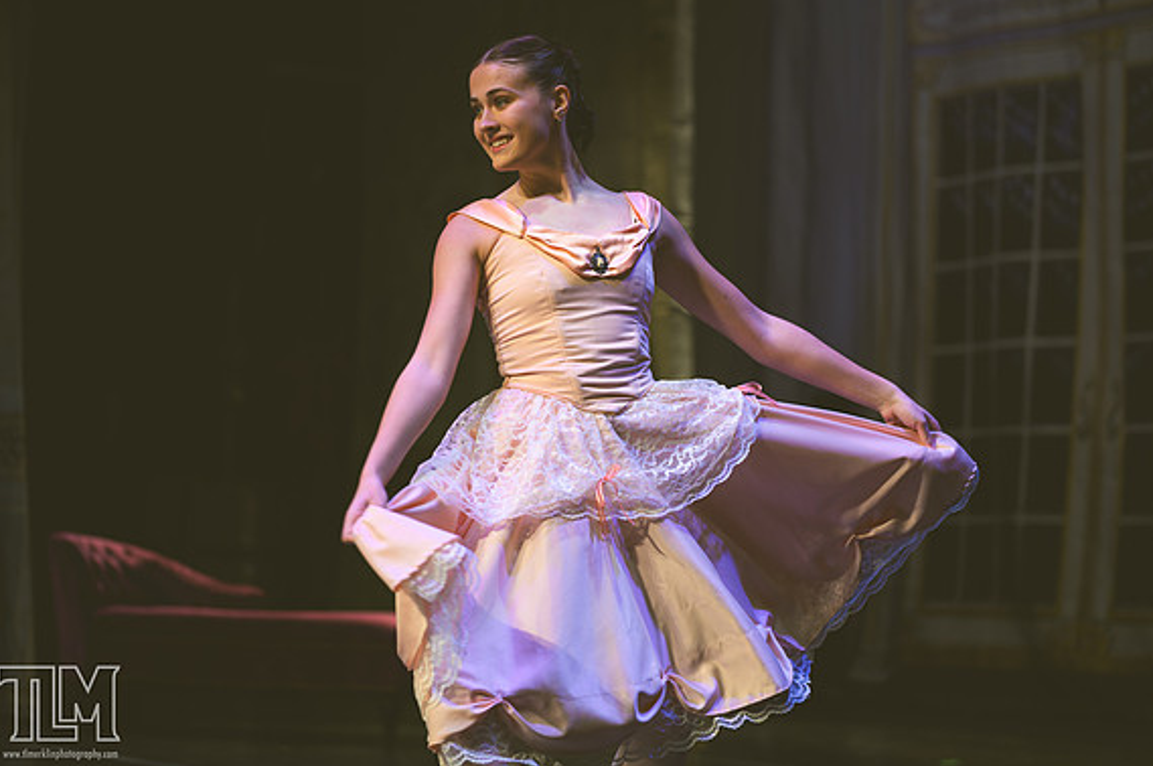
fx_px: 3263
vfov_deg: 13.4
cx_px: 571
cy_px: 387
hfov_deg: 20.0
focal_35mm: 102
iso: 450
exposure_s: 1/250
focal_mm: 100
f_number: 2.8
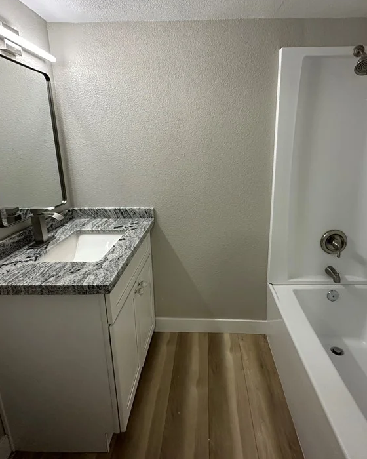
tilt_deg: -14.7
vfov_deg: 80.3
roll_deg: +0.4
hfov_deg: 67.9
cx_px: 202
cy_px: 213
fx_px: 272
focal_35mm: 20
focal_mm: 2.22
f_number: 2.2
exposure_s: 1/120
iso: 250
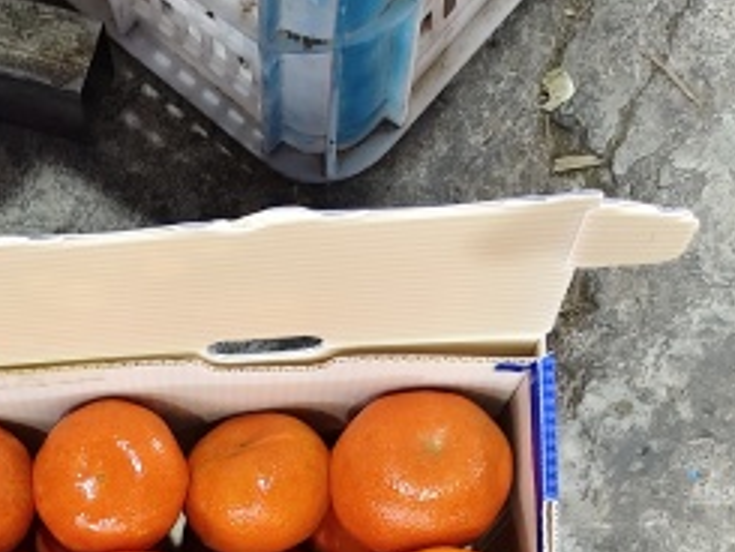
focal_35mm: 75
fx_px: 1593
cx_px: -87
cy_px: 891
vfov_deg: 17.2
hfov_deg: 24.2
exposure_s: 1/100
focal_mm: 5.56
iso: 627
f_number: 1.88
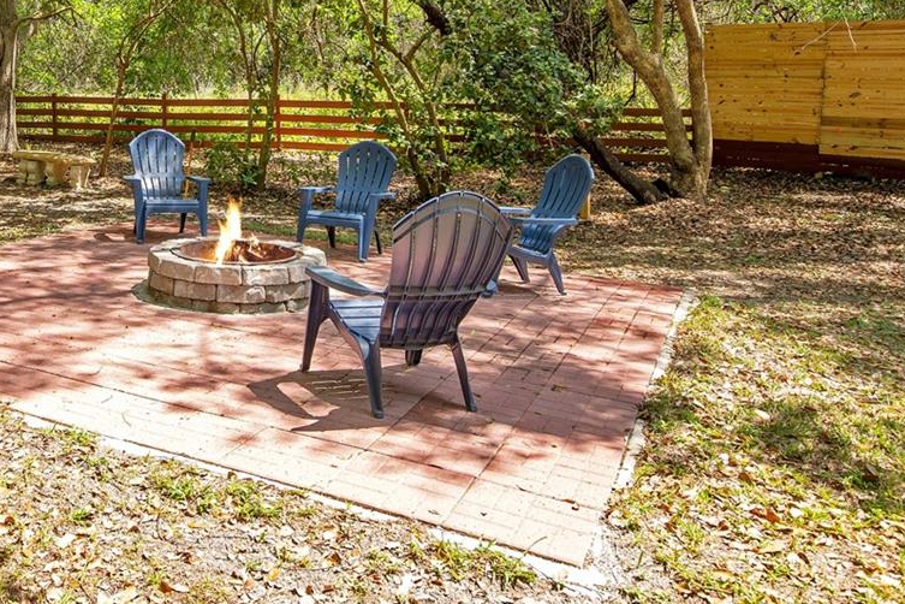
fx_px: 855
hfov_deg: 51.9
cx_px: 168
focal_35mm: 34
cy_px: 90
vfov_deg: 37.0
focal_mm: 16
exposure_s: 1/80
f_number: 5.6
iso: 100
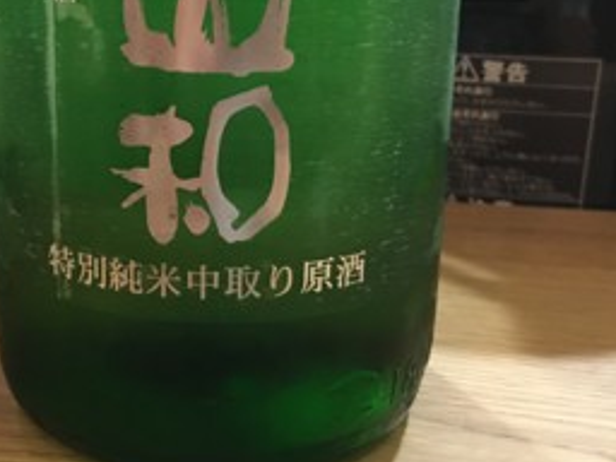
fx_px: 908
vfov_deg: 28.2
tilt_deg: -13.5
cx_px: 180
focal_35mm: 51
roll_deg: +0.7
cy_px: 123
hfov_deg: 36.9
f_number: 2.2
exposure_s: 1/4
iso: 64
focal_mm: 4.15
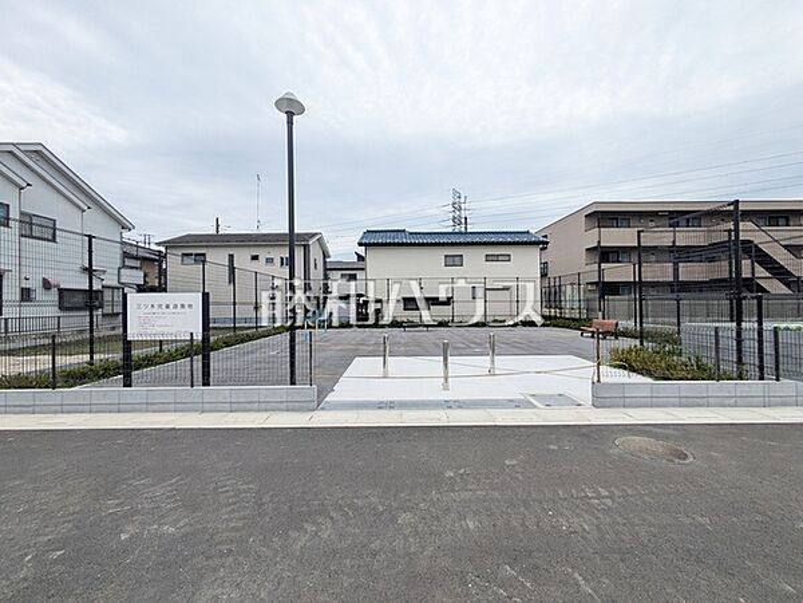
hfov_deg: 102.1
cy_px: 302
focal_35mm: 14
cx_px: 402
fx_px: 325
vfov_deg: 85.7
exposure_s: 1/2092
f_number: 2.2
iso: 49
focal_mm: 1.83
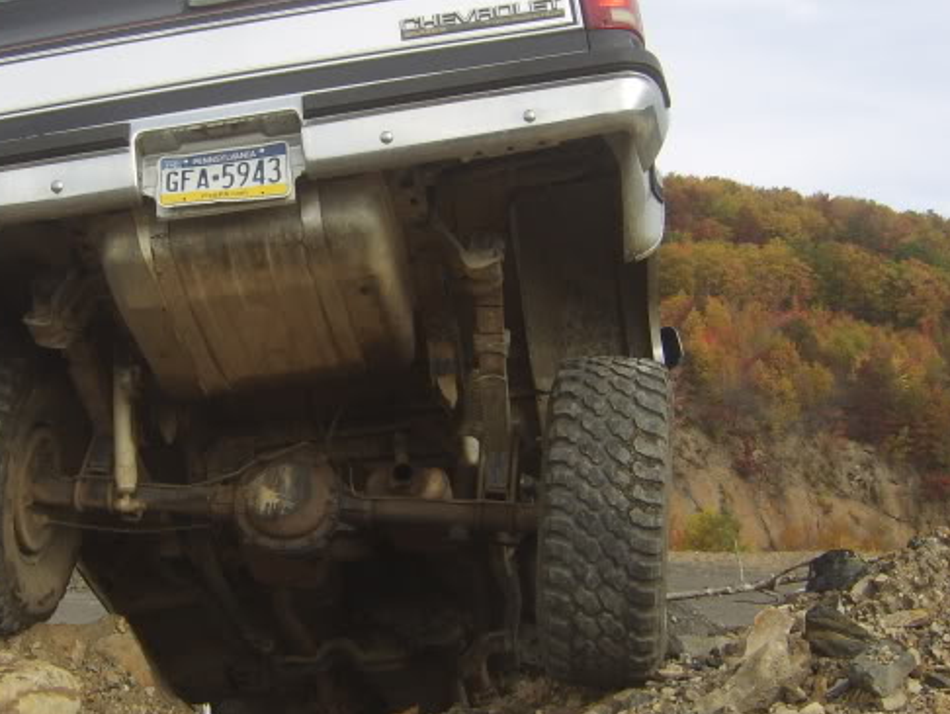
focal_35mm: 51
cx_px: 285
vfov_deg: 28.5
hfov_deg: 36.9
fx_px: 1400
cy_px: 303
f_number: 6.7
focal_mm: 8.13
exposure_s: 1/176
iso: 71
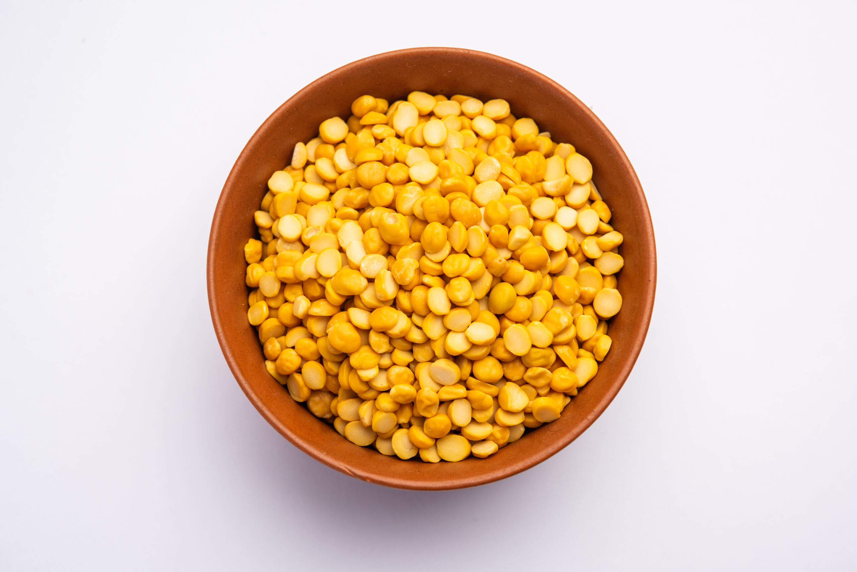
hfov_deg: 33.4
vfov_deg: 22.6
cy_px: 286
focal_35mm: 60
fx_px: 1429
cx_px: 428
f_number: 8
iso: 100
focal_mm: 60
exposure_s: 1/125
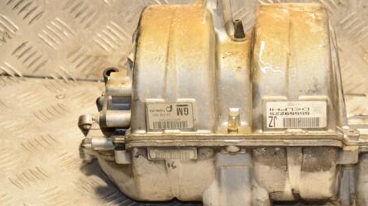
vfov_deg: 11.7
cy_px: 121
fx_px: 1004
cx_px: 231
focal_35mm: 103
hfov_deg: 20.7
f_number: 5
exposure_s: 1/160
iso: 800
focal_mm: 50
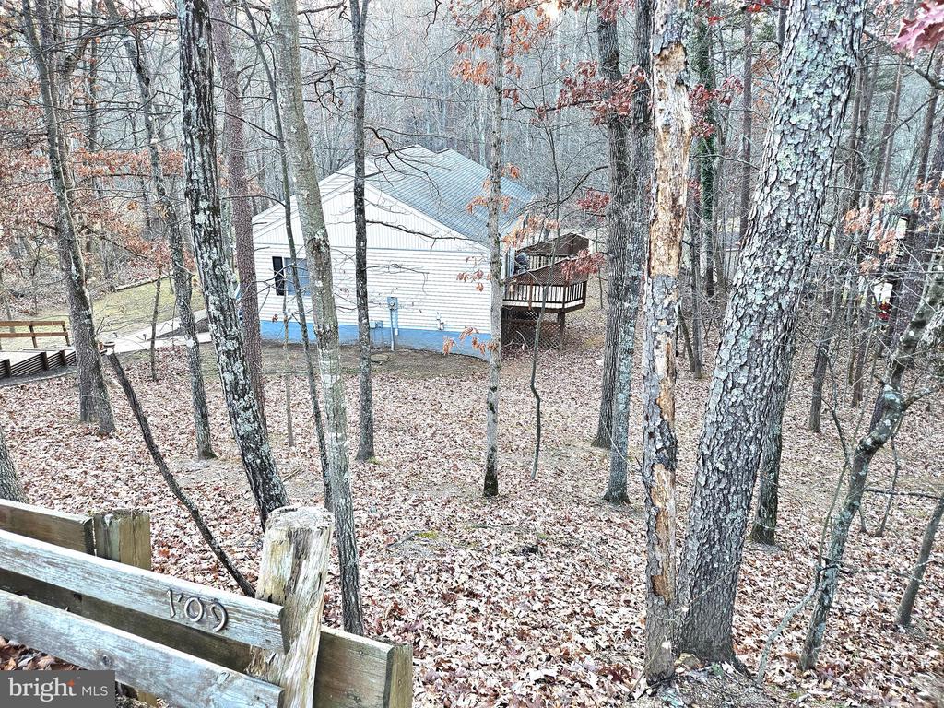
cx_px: 472
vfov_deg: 58.9
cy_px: 354
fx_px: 627
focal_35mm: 23
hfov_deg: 73.9
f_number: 1.8
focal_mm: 5.4
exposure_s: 1/120
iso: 160
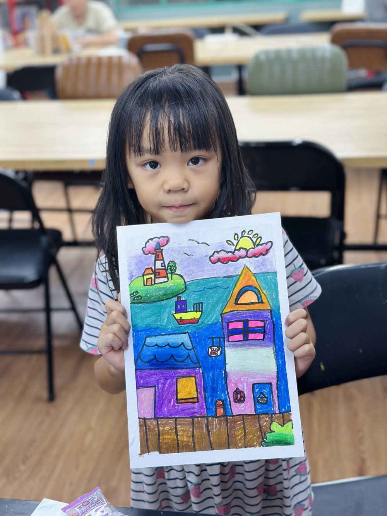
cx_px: 194
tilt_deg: -21.8
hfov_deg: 30.3
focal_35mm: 48
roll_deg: +3.5
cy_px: 258
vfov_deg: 39.7
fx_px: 715
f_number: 1.78
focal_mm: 6.86
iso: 80
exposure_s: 1/100
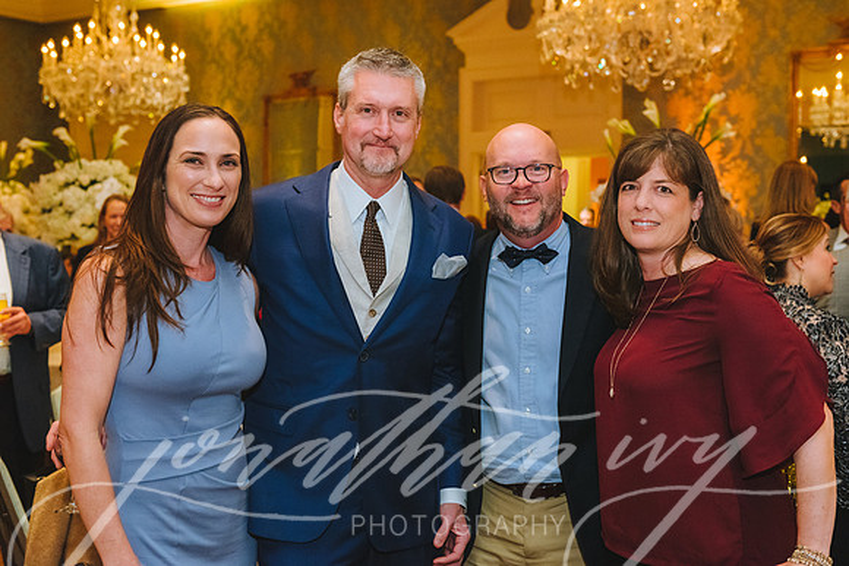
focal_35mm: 49
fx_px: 1162
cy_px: 283
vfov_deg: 27.4
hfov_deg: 40.1
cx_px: 418
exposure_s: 1/160
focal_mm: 48
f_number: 4
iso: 3200
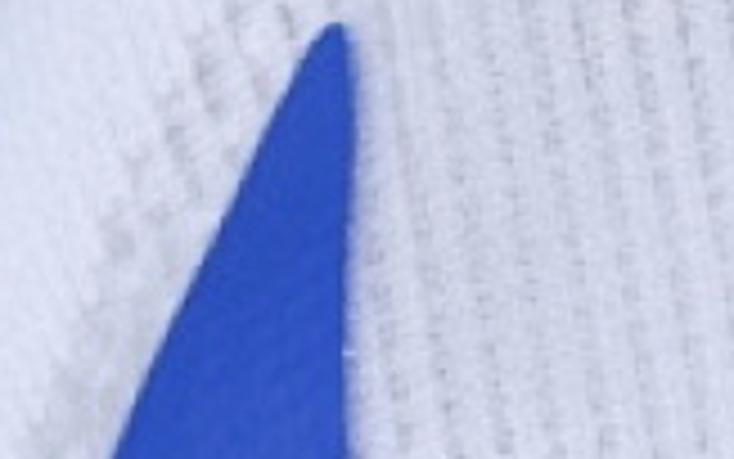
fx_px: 10165
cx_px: 1072
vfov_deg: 2.6
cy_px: 621
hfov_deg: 4.1
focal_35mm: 508
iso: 160
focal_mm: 50
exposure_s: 1/100
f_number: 7.1
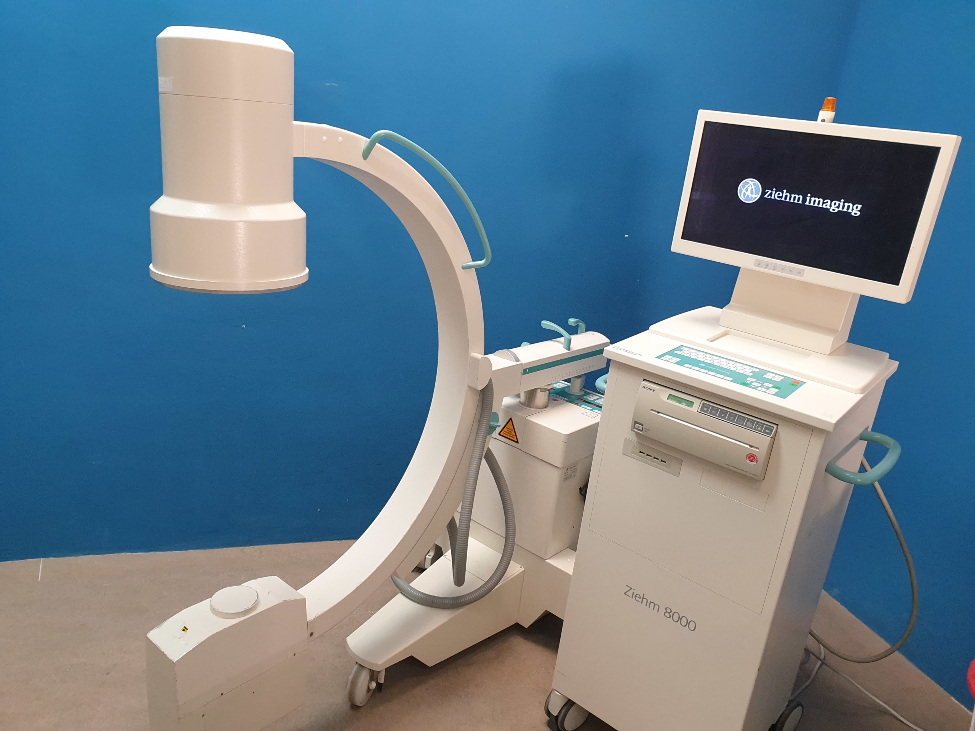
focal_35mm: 26
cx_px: 488
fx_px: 732
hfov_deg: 67.3
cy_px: 366
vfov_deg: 53.1
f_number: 2.4
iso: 200
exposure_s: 1/50
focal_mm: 4.3
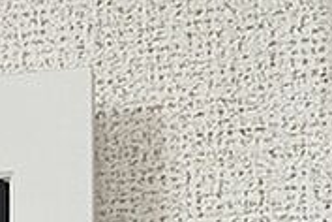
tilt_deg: +5.2
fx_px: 904
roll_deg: -0.3
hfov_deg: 18.8
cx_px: -139
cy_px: 418
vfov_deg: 12.6
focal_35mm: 98
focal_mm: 5.1
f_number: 1.6
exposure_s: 1/60
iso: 125
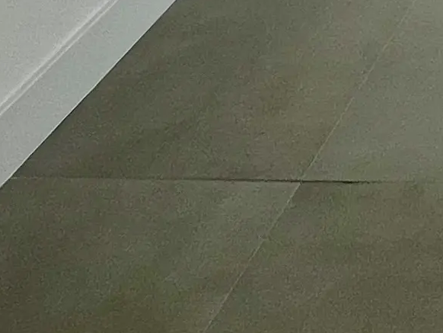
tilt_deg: -1.4
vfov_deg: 9.9
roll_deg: -0.3
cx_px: 894
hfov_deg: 16.4
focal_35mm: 90
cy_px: -778
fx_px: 1152
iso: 32
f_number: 1.8
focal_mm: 1.57
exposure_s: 1/690
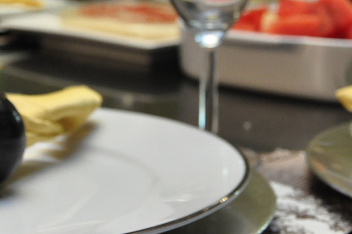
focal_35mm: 104
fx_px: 1016
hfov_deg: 19.6
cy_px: 50
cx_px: 142
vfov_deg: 13.1
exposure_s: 1/13
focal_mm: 30
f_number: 6.3
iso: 1600
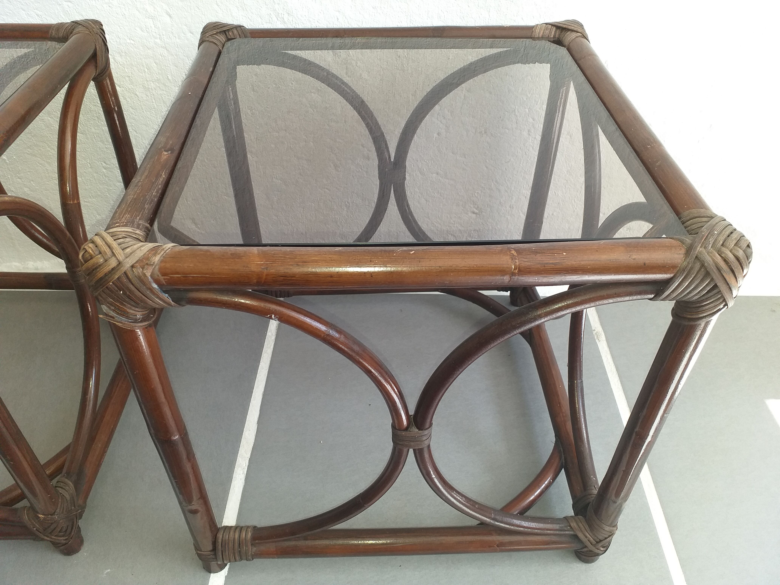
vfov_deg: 51.4
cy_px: 292
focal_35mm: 27
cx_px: 390
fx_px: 608
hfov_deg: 65.3
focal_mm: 3.6
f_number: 1.9
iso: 80
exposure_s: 1/100
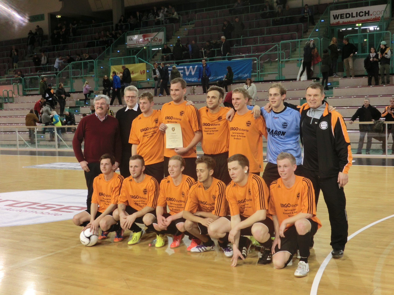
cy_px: 148
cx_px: 197
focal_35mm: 44
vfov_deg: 32.9
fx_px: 501
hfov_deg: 42.9
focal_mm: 7.9
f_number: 3.4
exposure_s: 1/60
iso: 400
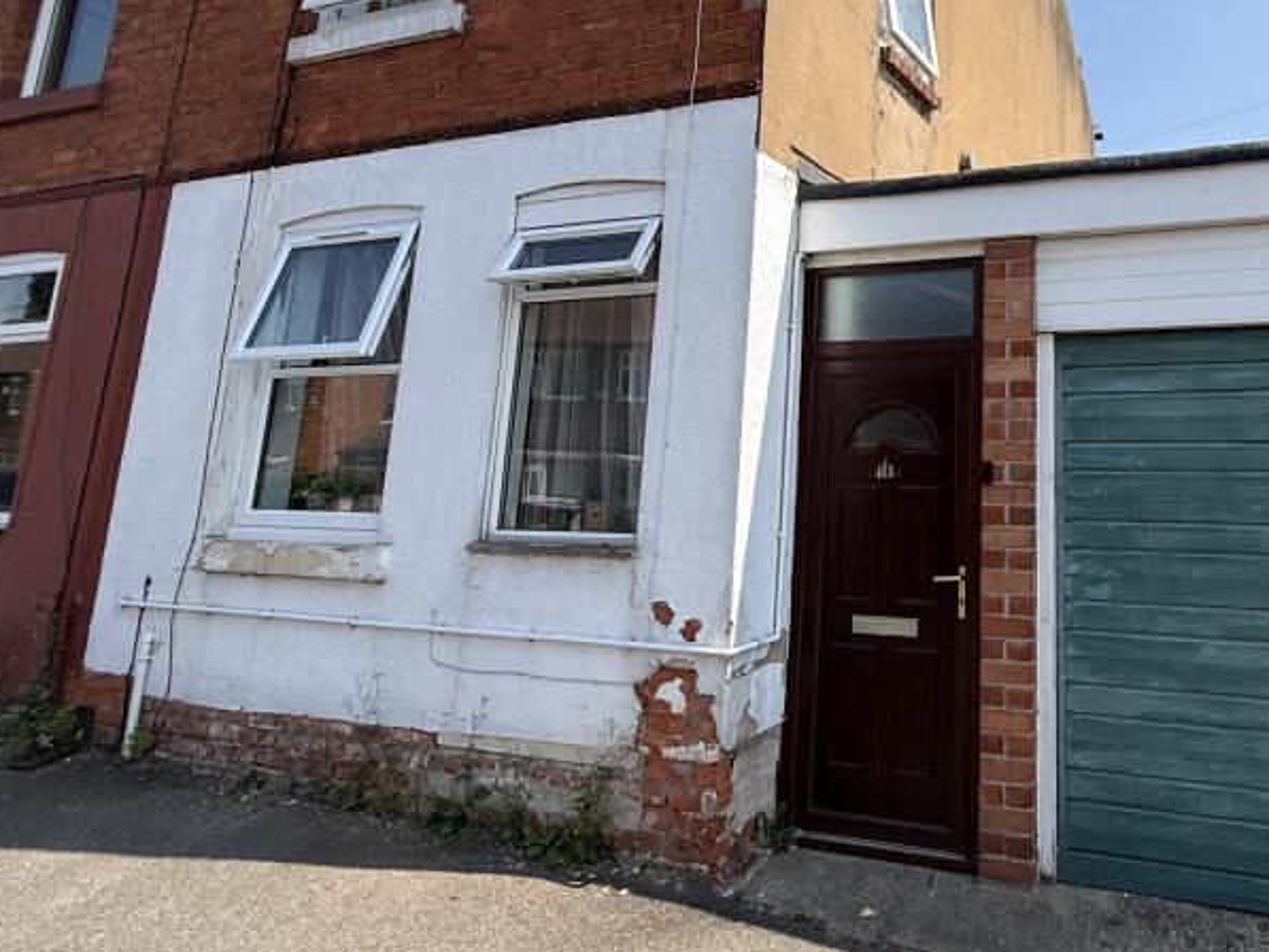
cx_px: 1005
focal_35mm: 24
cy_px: 302
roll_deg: -0.5
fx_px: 880
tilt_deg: +11.5
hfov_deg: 65.5
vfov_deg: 55.4
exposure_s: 1/1572
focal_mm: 2.22
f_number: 2.2
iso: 50
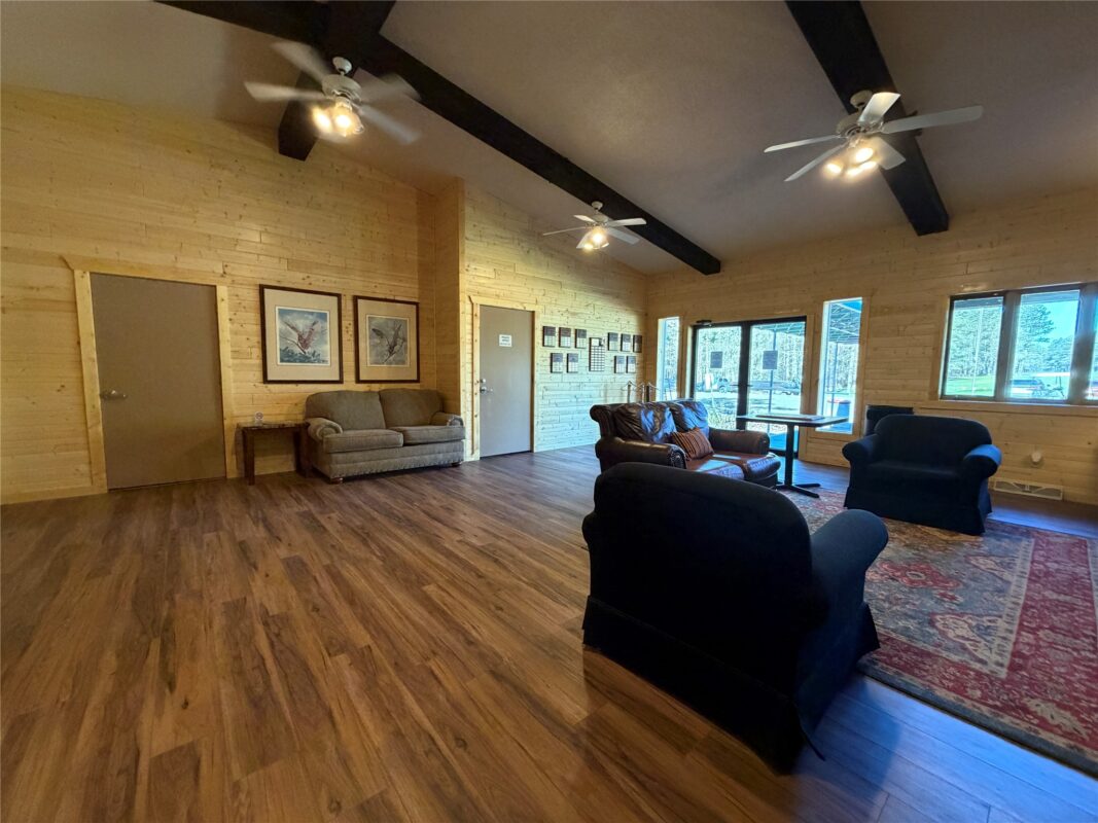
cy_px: 412
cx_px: 549
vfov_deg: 85.7
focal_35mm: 14
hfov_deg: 102.1
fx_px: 444
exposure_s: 1/60
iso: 500
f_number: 2.2
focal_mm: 2.22
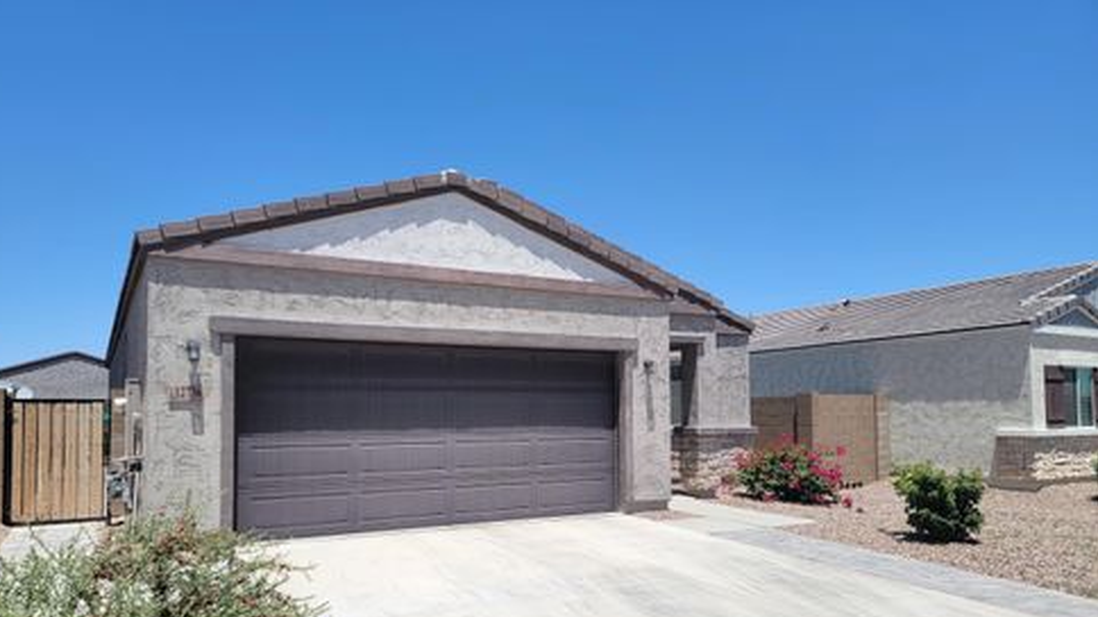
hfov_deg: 69.9
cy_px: 387
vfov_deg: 42.5
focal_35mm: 27
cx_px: 533
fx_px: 786
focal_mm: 6.7
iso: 16
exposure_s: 1/1167
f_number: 1.8
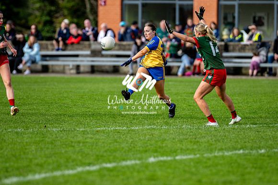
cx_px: 139
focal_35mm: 450
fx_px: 3473
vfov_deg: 3.1
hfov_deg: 4.6
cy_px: 92
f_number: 2.8
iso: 220
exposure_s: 1/2500
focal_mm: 300
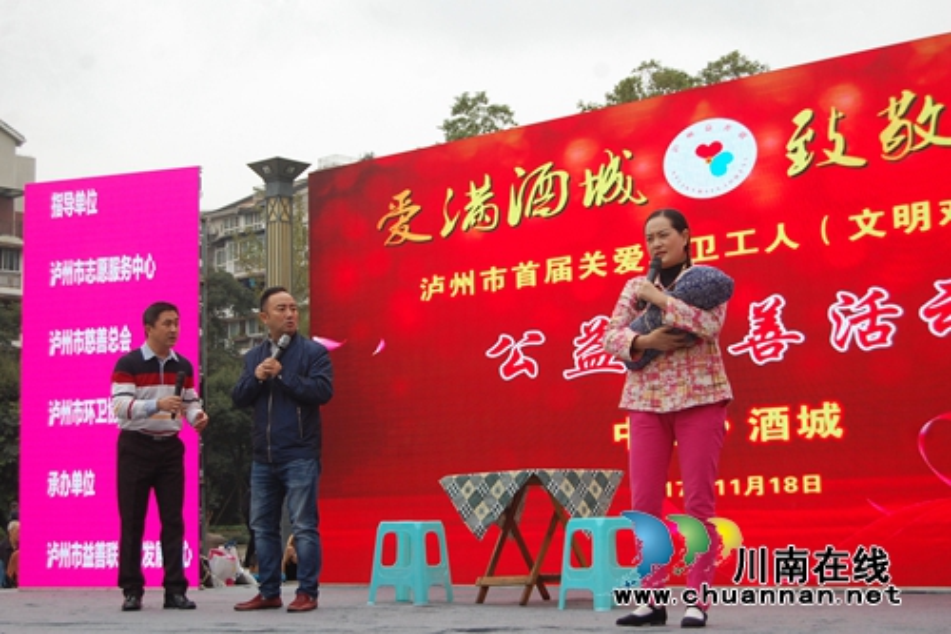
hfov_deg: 33.4
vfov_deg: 22.6
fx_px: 1584
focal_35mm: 60
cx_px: 476
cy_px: 317
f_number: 5
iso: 400
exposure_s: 1/100
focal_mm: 40
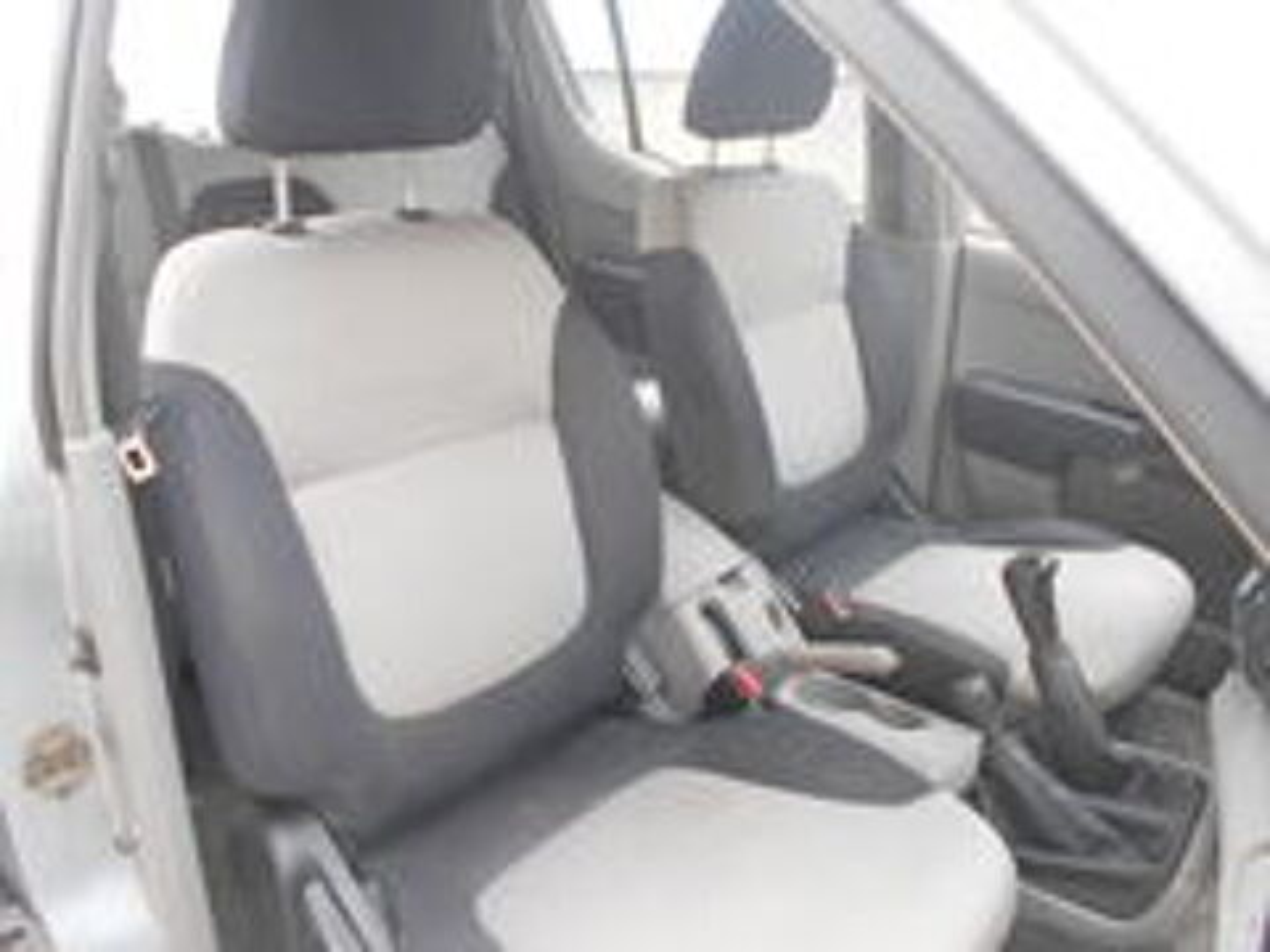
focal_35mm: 26
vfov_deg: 53.1
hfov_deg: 67.3
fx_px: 954
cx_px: 635
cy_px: 476
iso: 140
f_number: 3.2
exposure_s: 1/30
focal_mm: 4.6
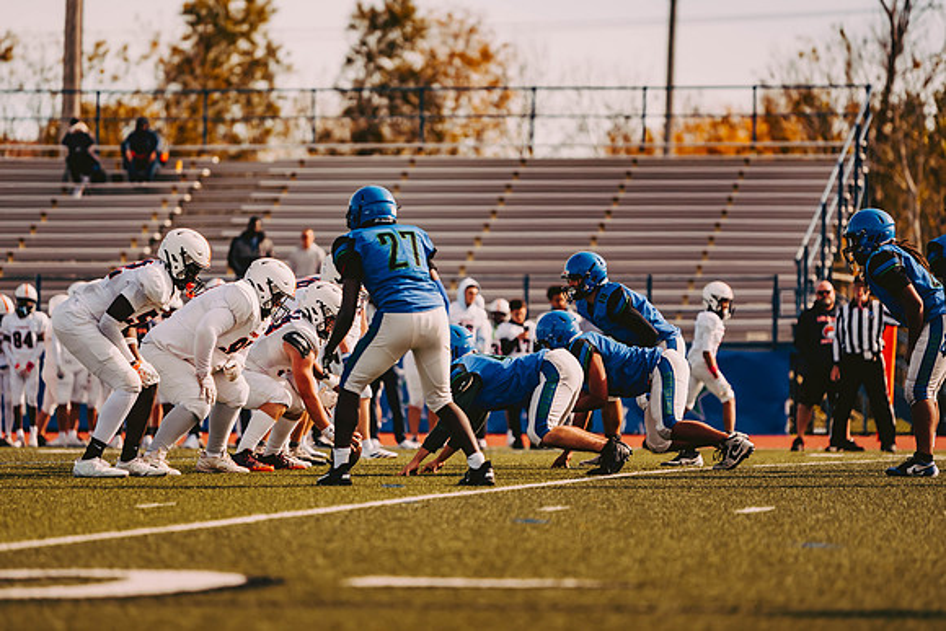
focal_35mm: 221
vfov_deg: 6.2
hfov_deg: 9.3
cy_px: 293
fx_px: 5809
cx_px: 429
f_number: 2.8
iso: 160
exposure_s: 1/2000
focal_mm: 200
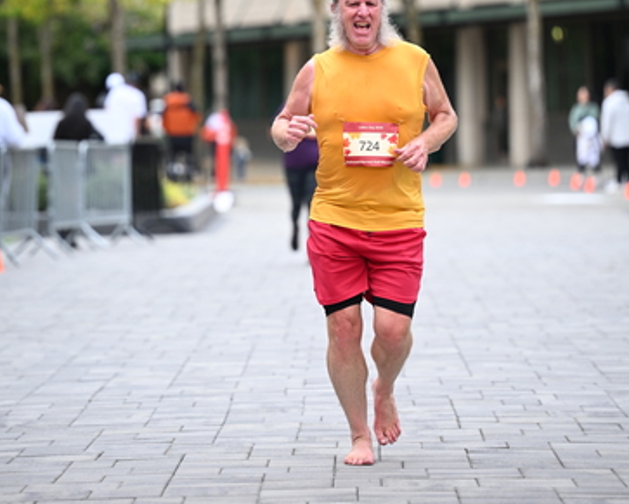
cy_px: 111
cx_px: 313
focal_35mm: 206
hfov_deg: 9.4
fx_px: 3838
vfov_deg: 7.5
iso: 640
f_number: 2.8
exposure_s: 1/2000
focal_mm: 145
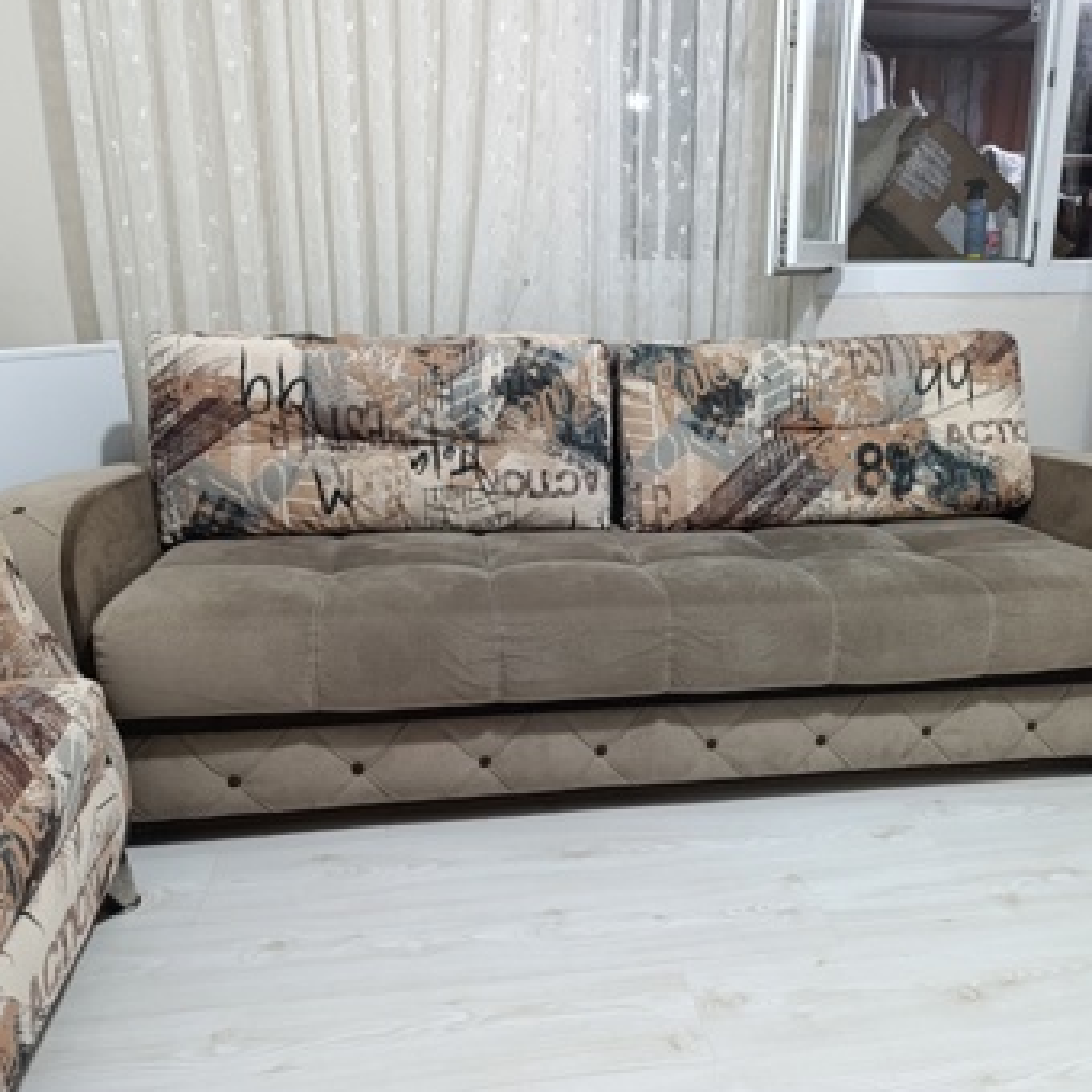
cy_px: 543
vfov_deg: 57.3
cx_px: 623
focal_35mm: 28
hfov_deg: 57.1
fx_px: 999
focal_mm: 6.14
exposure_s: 1/50
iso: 1250
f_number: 1.6
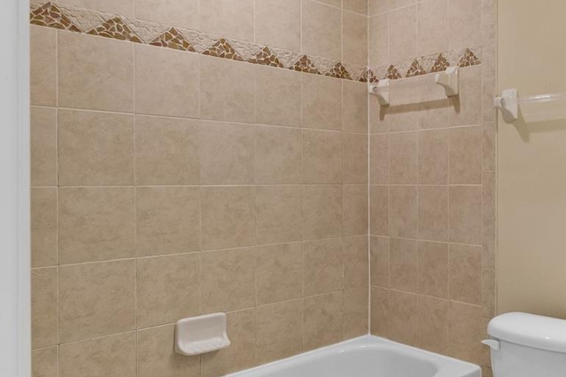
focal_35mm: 31
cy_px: 184
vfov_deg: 42.3
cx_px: 540
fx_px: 487
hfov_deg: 51.0
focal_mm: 10
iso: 100
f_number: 7.1
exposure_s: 1/10
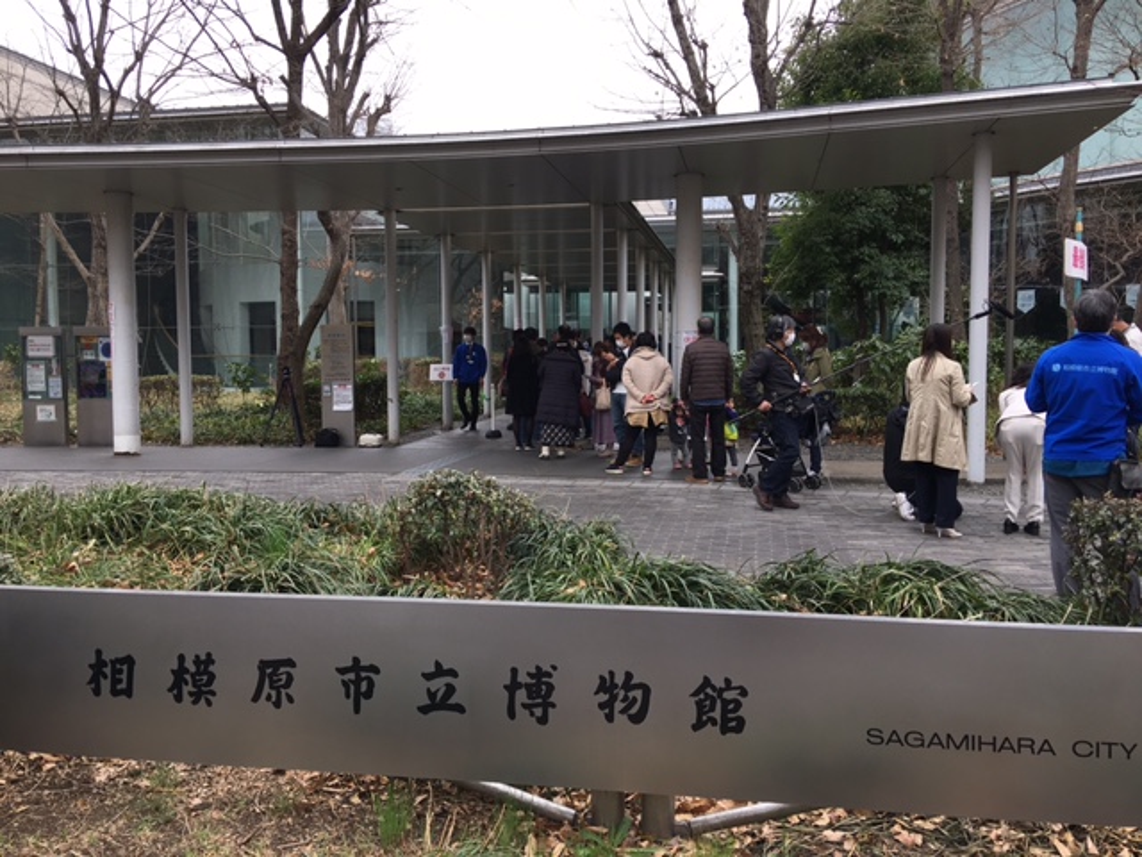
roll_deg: -0.9
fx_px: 957
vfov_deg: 48.2
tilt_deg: -3.4
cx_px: 571
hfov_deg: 61.7
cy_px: 428
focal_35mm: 29
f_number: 2.2
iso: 25
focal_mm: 4.15
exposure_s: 1/257
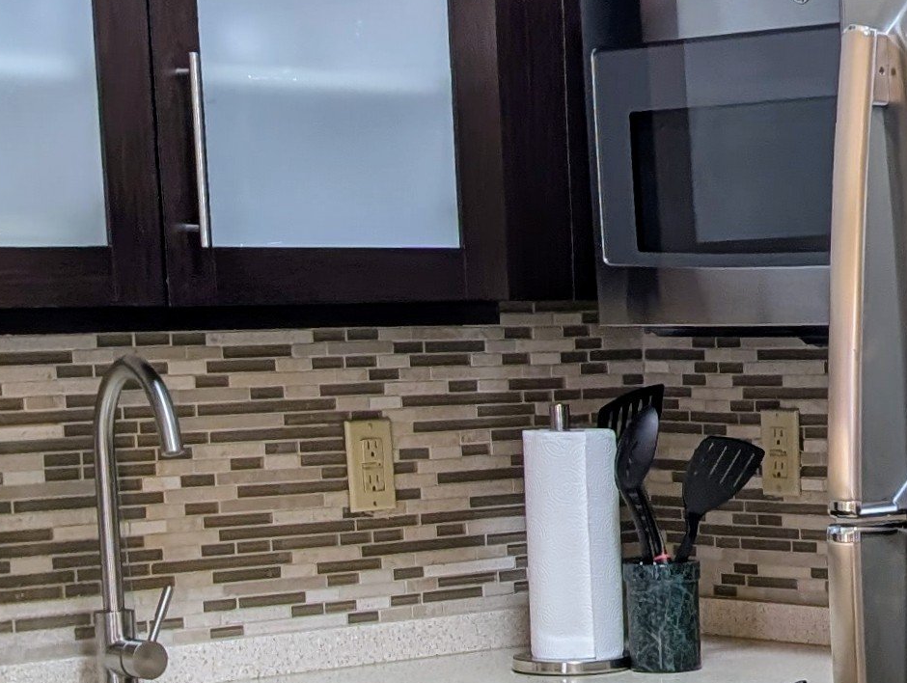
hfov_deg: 18.7
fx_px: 2650
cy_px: 807
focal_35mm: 101
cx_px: 983
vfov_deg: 14.3
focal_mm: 6.9
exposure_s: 1/40
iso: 24
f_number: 1.68
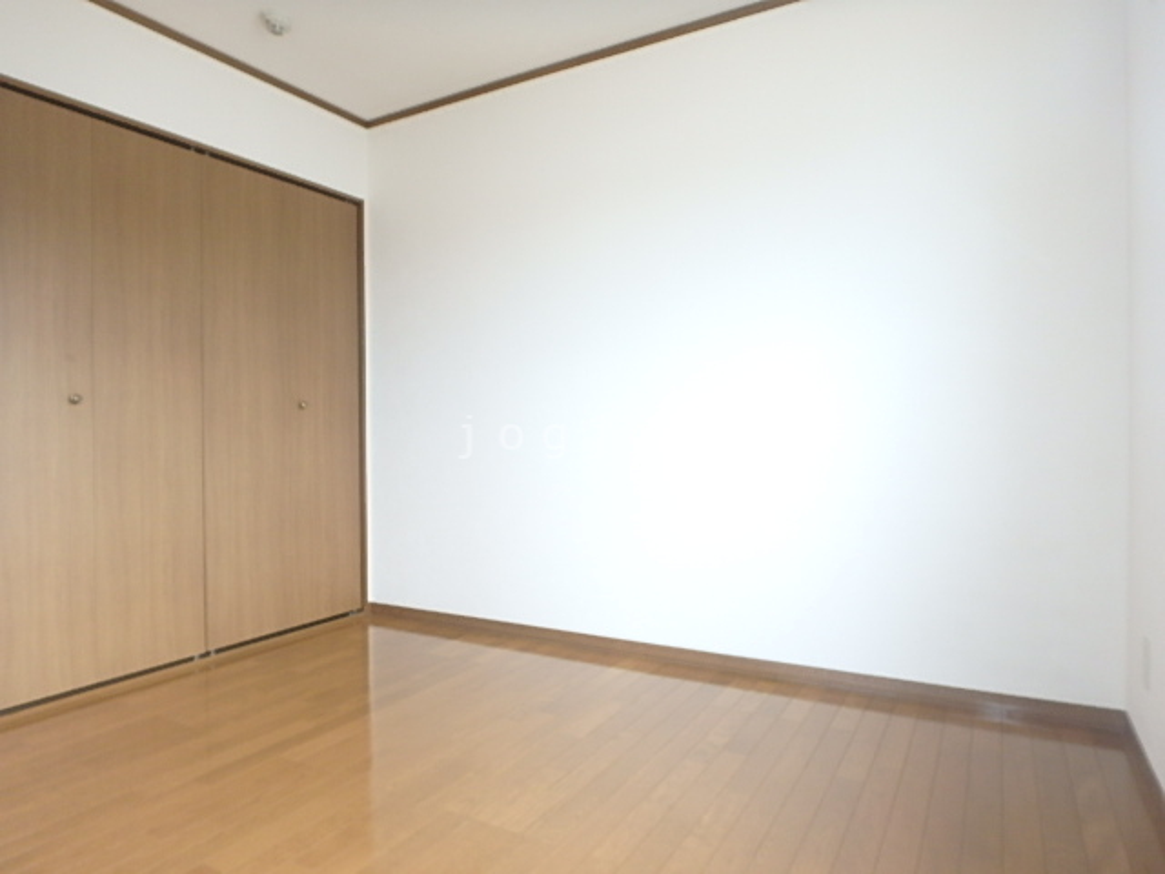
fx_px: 707
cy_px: 437
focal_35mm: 21
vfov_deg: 63.4
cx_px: 582
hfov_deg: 79.0
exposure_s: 1/30
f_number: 3.5
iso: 200
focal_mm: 3.7
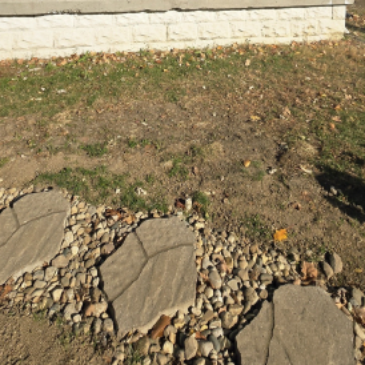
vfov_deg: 42.7
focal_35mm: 28
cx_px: 198
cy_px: -50
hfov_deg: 57.2
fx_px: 334
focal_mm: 2.2
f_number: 2.2
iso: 50
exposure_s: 1/3747
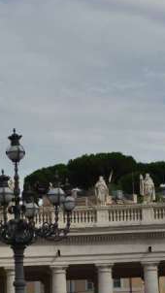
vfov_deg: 13.3
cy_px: 247
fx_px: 1252
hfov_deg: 7.5
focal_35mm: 161
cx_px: -39
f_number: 7.1
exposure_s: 1/200
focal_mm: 58
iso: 125
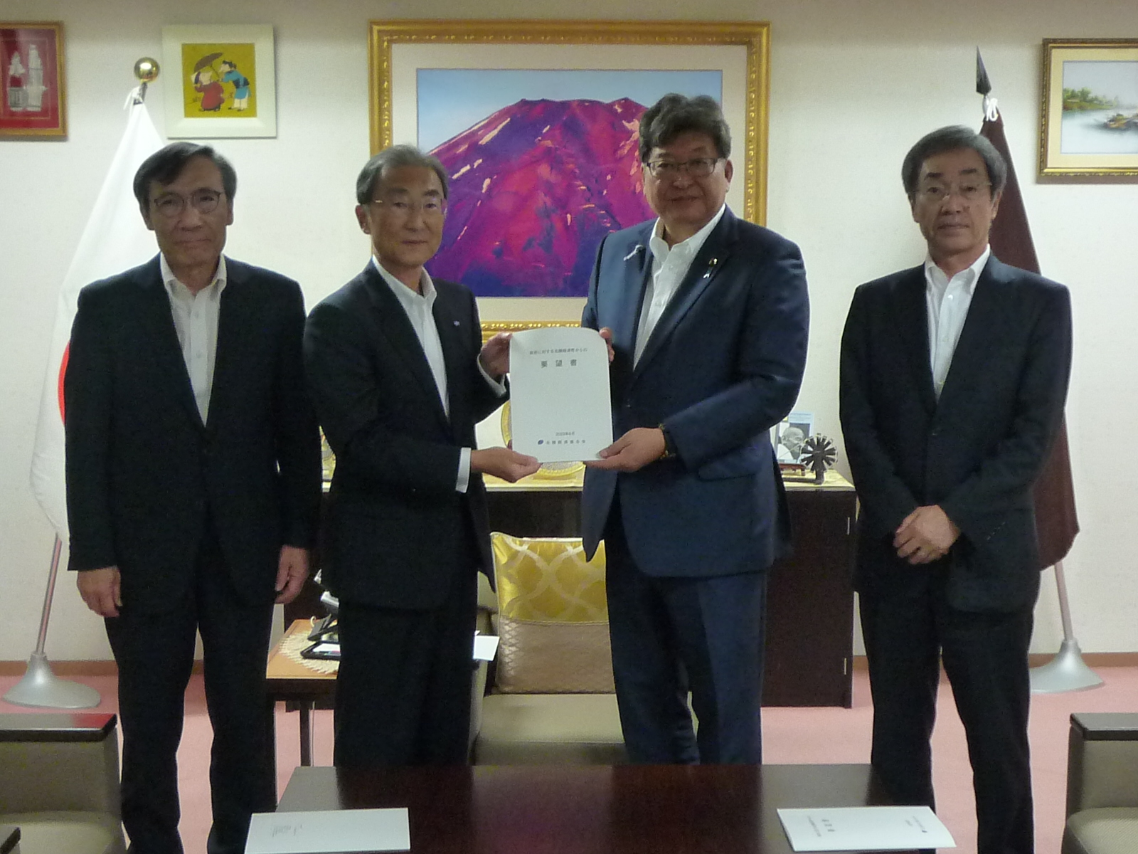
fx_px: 1775
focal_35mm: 54
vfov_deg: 27.0
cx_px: 569
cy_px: 427
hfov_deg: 35.5
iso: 400
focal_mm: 5.3
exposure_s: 1/15
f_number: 3.4
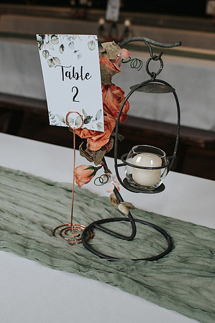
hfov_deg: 25.1
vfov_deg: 37.1
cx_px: 92
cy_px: 161
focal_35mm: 54
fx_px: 482
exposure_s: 1/200
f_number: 4.5
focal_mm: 35
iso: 800
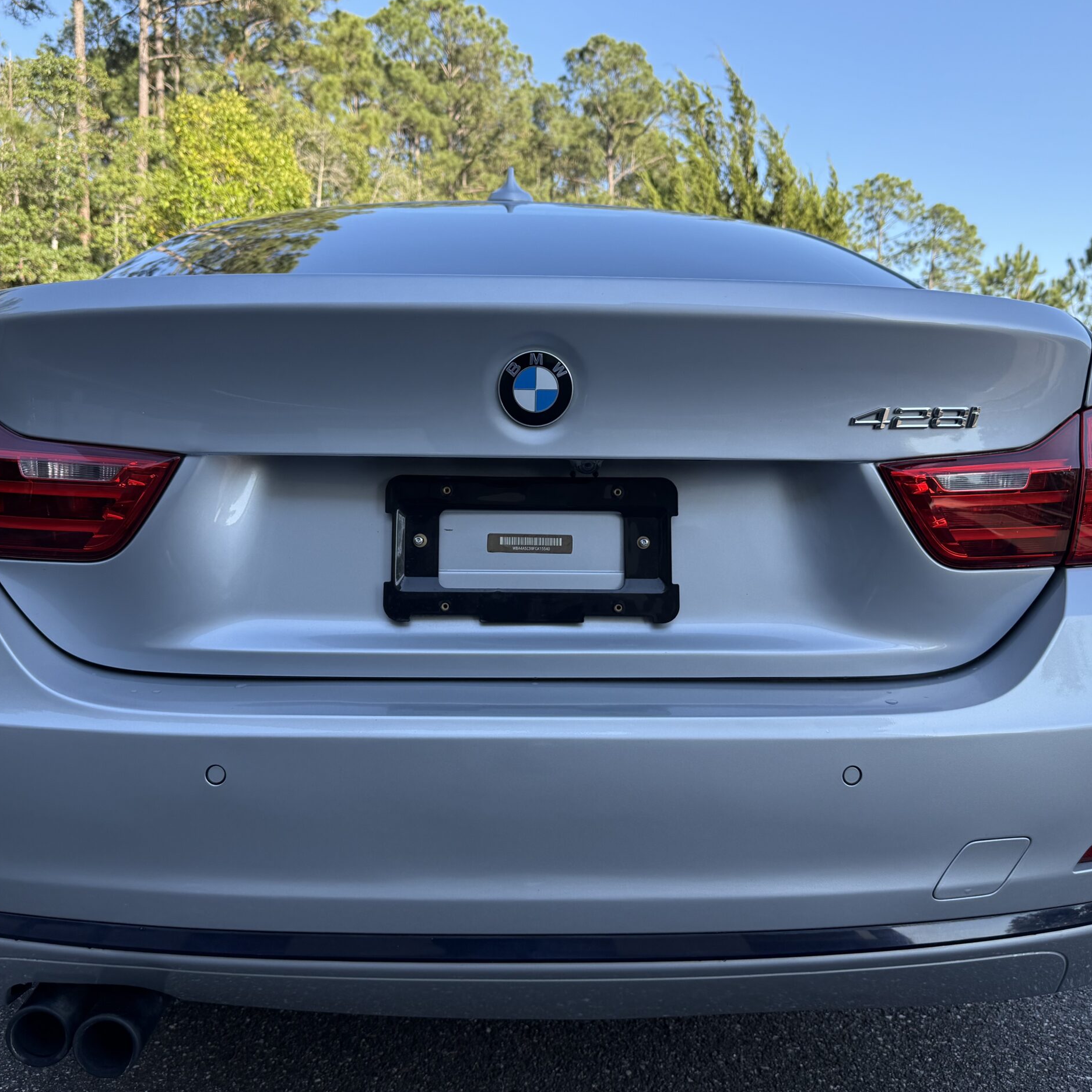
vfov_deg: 55.6
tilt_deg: -4.8
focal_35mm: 29
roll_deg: -0.2
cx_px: 517
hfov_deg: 55.6
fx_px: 1035
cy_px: 539
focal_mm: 6.76
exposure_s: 1/1106
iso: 100
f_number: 1.78
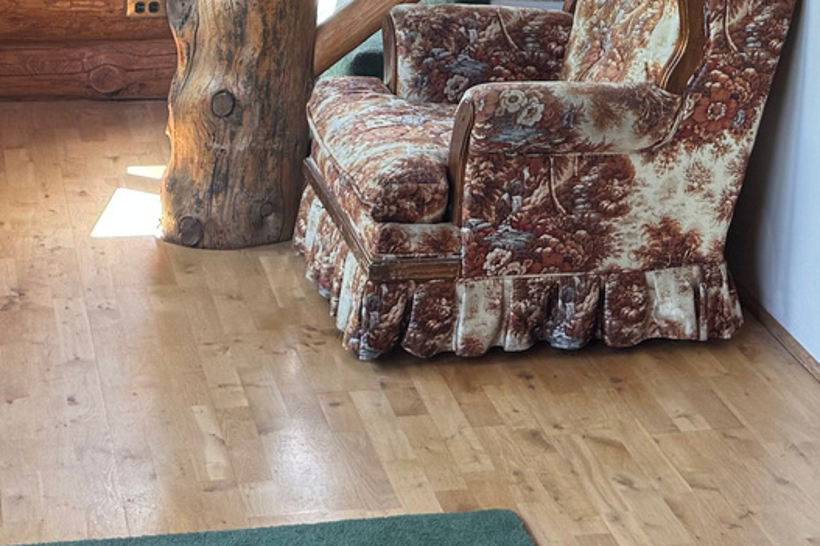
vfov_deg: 13.5
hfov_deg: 20.8
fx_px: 2209
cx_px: 674
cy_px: -215
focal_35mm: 97
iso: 160
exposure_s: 1/121
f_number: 1.78
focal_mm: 6.76
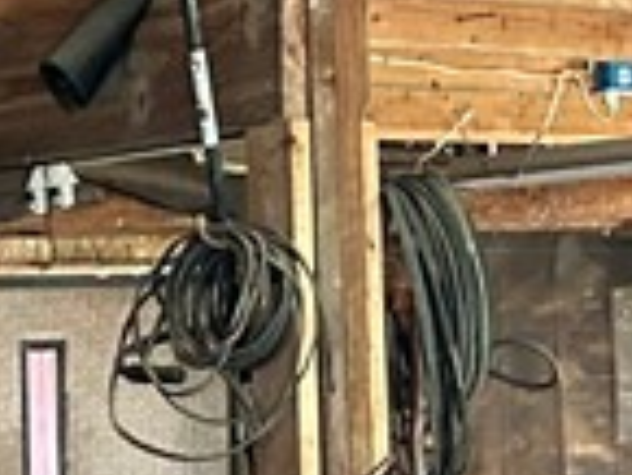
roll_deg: +2.5
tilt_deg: +5.8
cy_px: -13
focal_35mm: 183
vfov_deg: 8.1
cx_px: 649
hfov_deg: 10.7
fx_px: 3344
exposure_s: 1/51
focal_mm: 5.7
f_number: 1.5
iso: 500
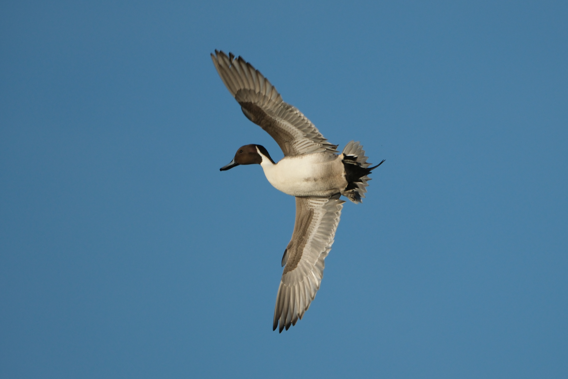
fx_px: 14199
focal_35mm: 900
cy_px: 190
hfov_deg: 2.3
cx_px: 284
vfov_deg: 1.5
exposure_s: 1/2000
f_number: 8
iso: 640
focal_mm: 600
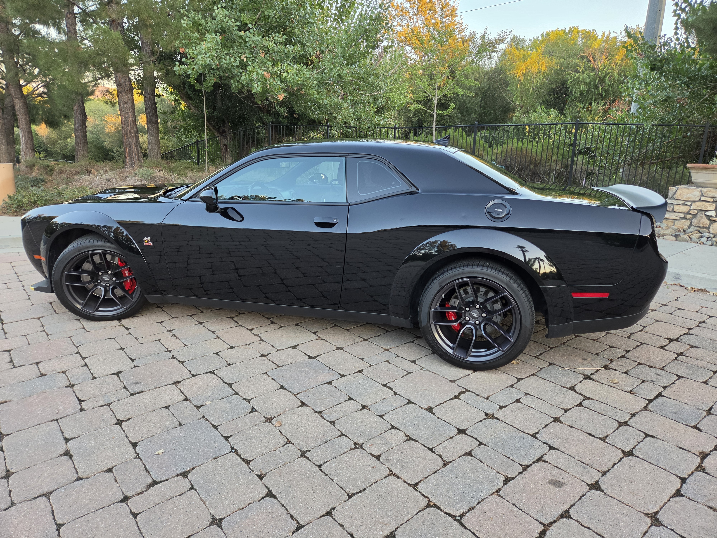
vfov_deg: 58.9
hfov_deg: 73.9
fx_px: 476
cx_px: 358
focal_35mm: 23
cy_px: 269
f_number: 1.8
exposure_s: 1/180
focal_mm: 5.4
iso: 125
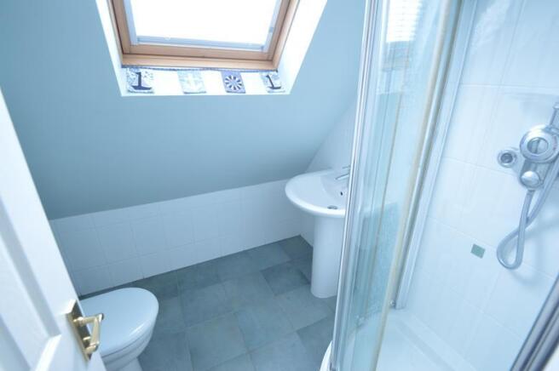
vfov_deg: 71.9
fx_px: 256
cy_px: 186
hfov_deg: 95.0
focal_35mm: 16
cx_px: 280
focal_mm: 11
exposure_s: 1/15
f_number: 3.5
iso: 250
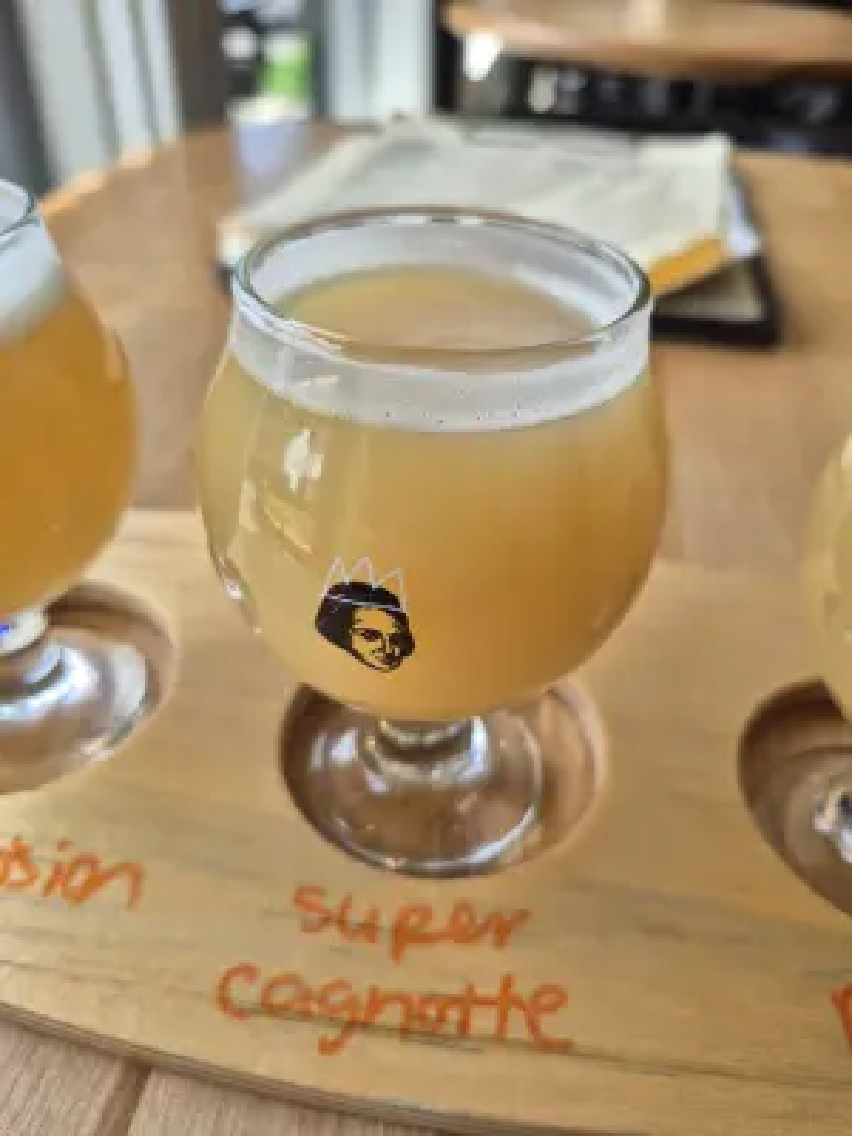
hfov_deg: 58.9
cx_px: 426
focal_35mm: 23
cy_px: 568
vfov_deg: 73.9
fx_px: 755
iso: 25
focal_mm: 5.4
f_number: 1.8
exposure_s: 1/160
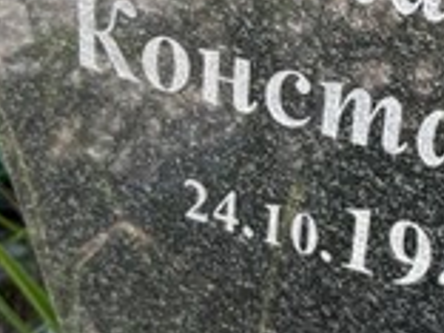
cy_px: -11
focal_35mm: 133
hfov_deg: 13.9
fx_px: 1706
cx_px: 657
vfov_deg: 11.0
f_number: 1.6
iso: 50
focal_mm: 5.96
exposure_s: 1/574
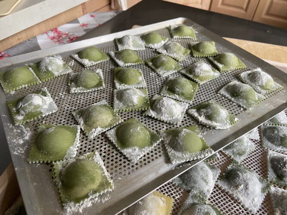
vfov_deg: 53.0
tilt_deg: -43.9
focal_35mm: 26
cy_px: 108
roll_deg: -2.6
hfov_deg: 67.3
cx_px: 144
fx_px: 216
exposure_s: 1/60
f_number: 1.8
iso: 250
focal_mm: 4.25
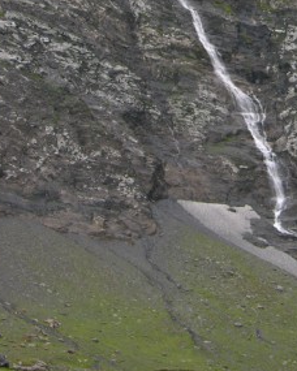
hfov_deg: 10.8
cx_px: 251
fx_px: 1560
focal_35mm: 142
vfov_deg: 13.3
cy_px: -25
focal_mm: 13.7
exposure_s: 1/69
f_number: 3.1
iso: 50
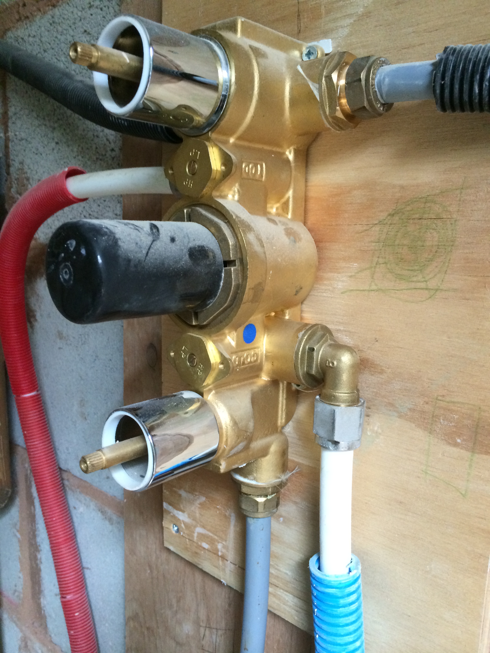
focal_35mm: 30
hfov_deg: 46.8
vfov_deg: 60.0
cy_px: 326
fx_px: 566
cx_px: 245
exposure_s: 1/30
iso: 200
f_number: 2.2
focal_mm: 4.12
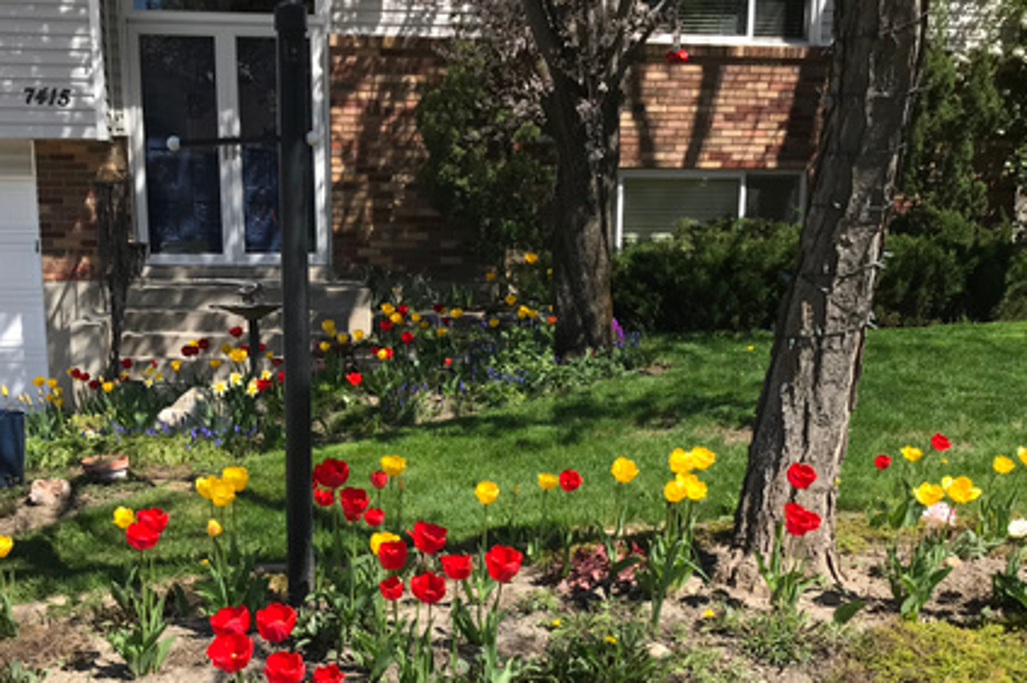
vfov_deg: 30.1
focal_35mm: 44
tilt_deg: -12.5
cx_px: 475
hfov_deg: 44.5
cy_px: 497
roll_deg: -0.2
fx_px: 1254
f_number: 1.8
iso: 20
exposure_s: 1/1312
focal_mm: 3.99
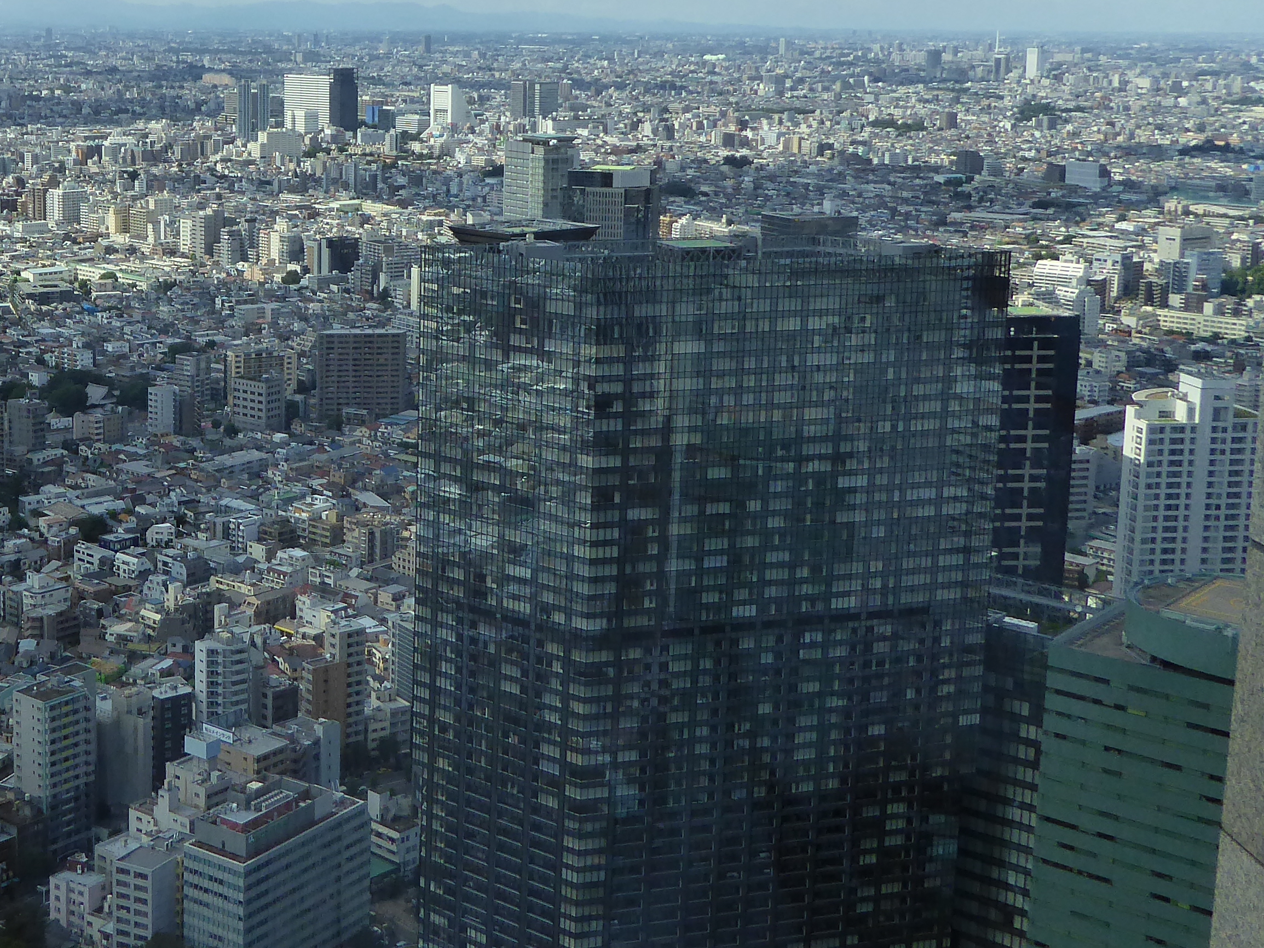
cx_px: 224
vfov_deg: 27.4
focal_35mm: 53
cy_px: 324
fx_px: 1935
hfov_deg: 34.9
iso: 160
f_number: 3.3
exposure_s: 1/1000
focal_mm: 4.3
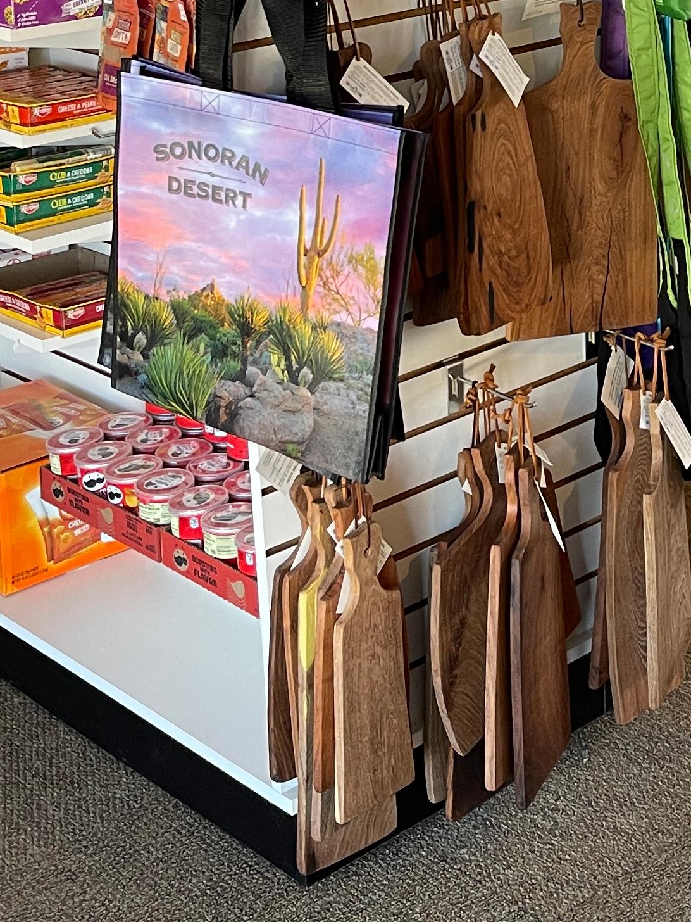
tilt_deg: -10.9
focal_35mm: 72
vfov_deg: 25.5
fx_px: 1916
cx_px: 725
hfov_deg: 19.7
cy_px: -32
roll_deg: +1.1
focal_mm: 5.1
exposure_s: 1/63
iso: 125
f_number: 1.6
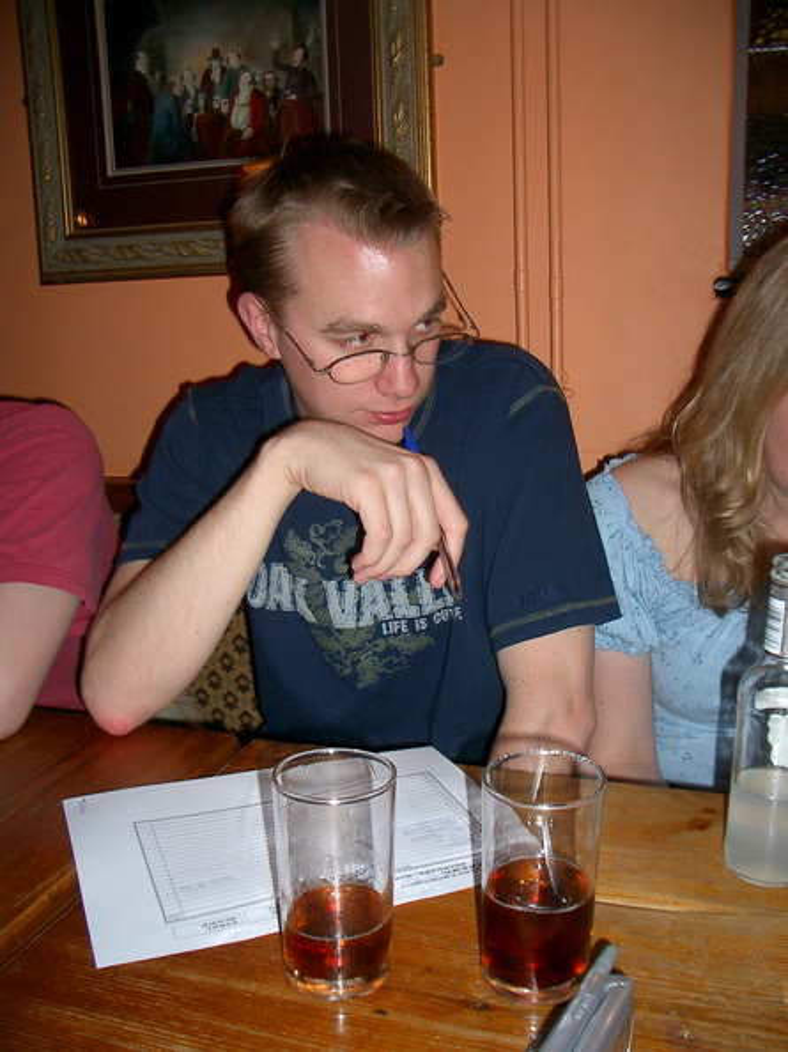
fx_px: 1063
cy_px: 526
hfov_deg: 40.7
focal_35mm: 35
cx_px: 394
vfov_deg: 52.6
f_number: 2.6
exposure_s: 1/40
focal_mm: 5.8
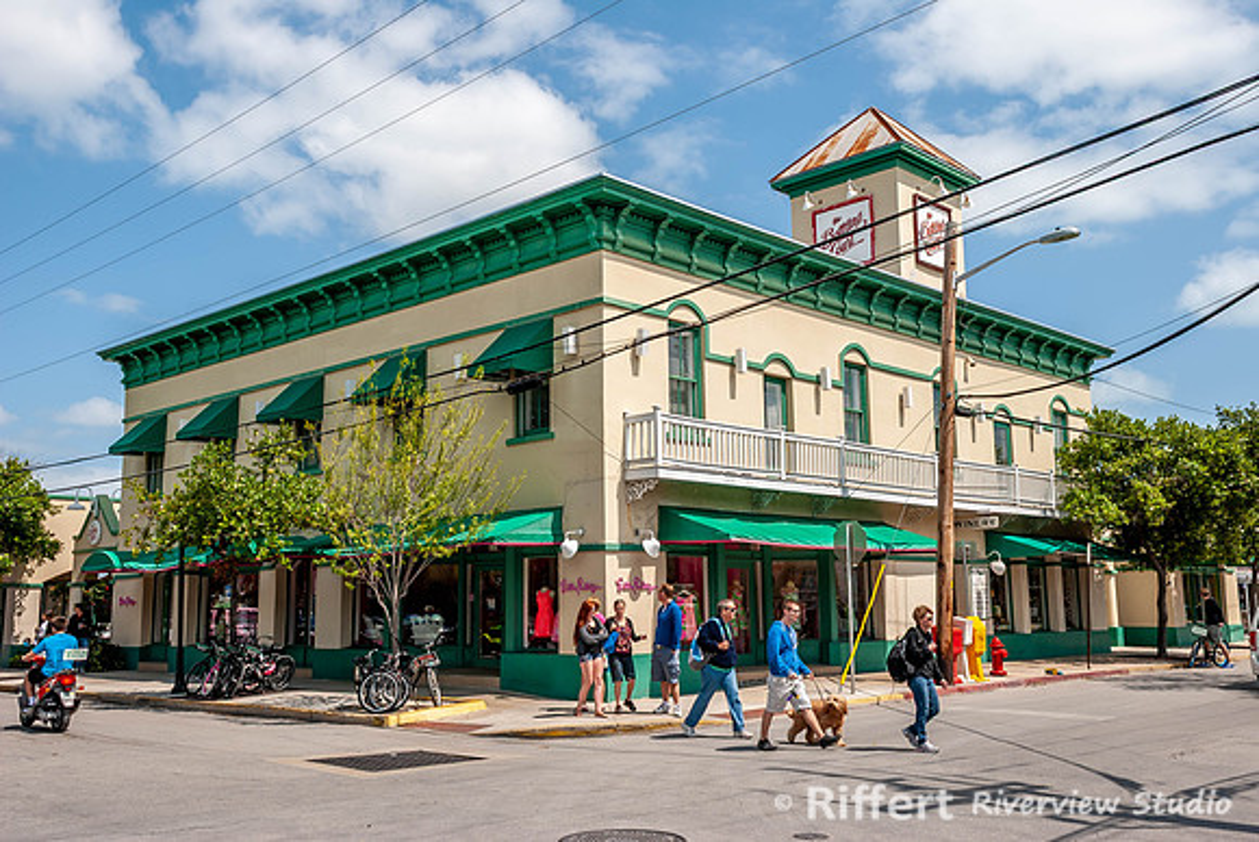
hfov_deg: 57.2
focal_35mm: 33
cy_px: 421
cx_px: 630
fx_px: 1155
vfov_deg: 40.1
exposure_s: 1/250
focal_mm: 22
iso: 100
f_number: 8
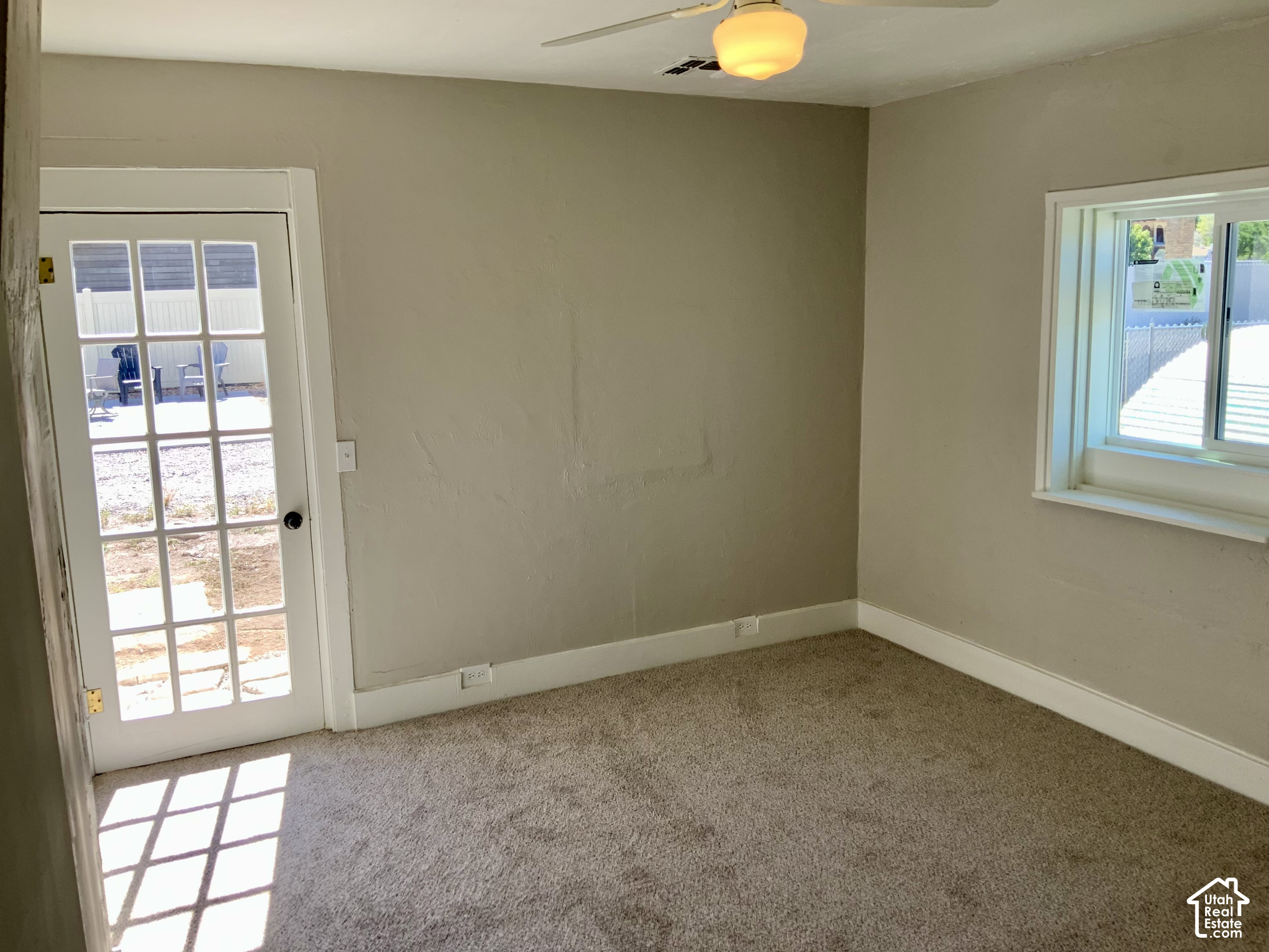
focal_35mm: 29
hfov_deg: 61.7
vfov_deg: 48.2
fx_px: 1063
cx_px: 634
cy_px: 476
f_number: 1.8
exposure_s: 1/154
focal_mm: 3
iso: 16
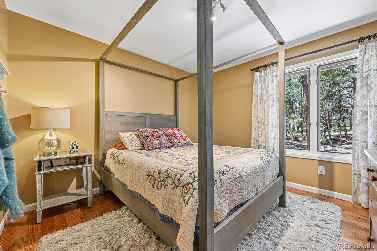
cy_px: 126
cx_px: 188
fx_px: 147
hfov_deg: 104.3
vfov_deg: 81.2
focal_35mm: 14
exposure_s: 1/13
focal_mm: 14
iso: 400
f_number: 10
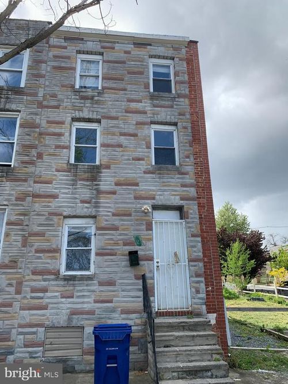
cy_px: 192
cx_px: 144
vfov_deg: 67.3
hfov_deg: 53.0
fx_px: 289
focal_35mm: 26
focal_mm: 4.25
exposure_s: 1/1282
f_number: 1.8
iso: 25
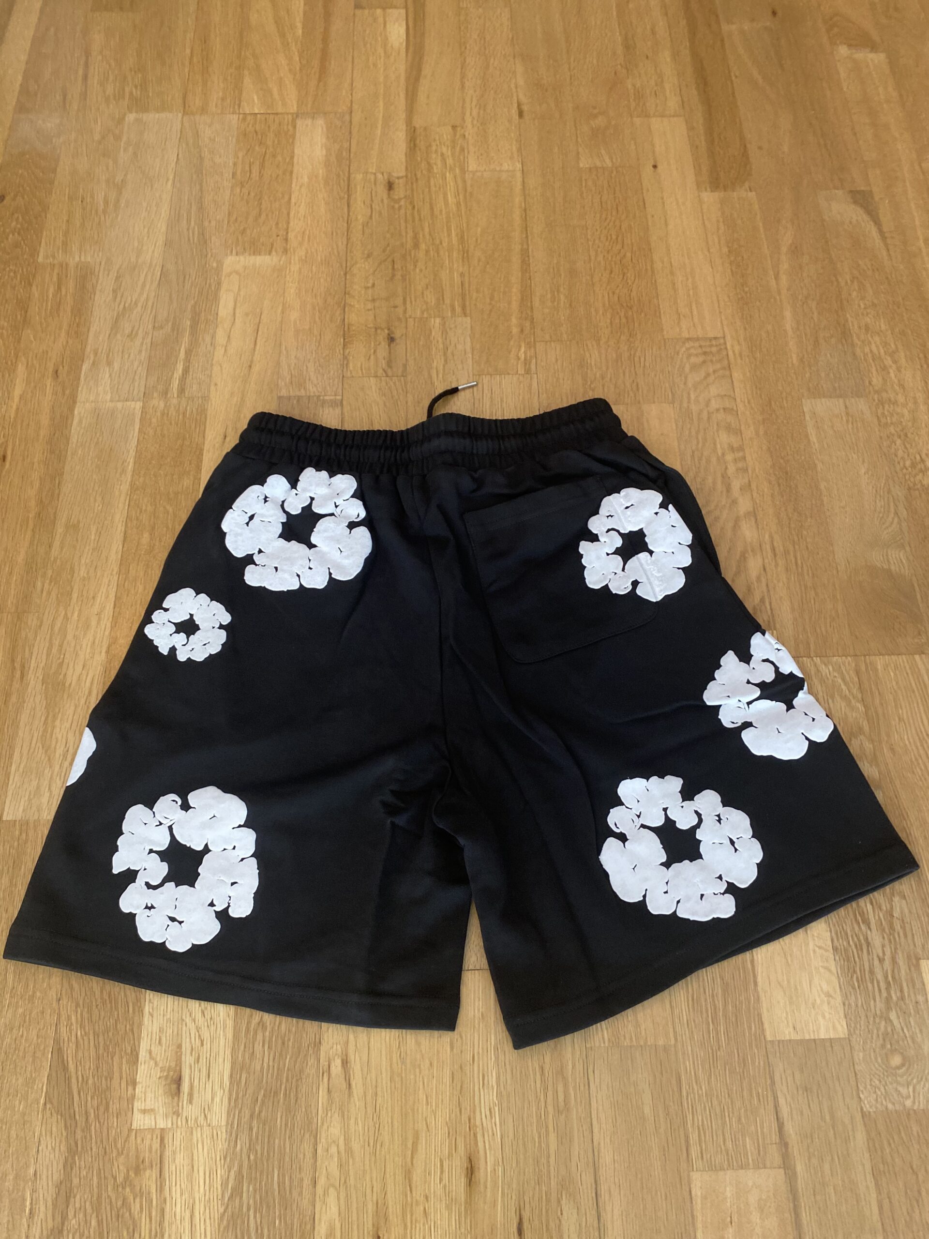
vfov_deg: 67.3
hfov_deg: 53.1
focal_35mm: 26
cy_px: 620
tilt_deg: -64.8
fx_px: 930
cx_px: 464
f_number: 1.8
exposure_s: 1/50
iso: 250
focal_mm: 4.25
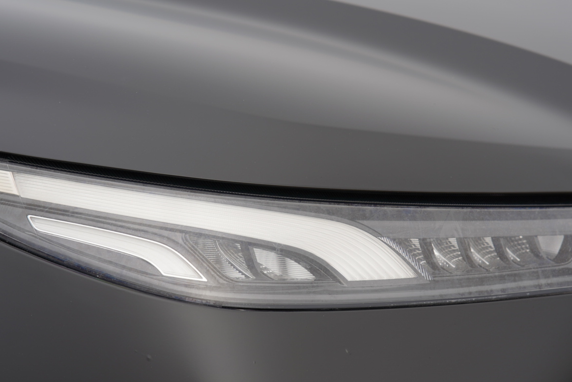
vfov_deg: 11.6
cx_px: 277
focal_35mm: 118
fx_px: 1876
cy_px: 217
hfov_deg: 17.3
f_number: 4.5
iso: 100
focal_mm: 85
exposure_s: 1/250
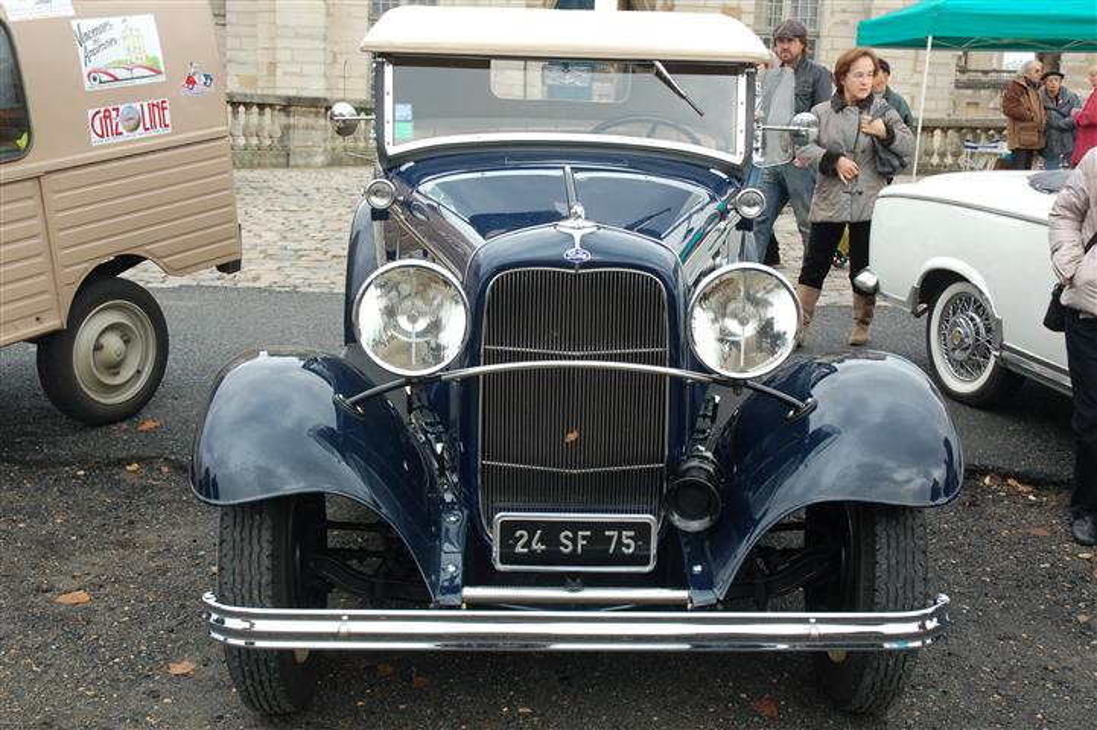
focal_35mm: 46
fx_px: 1416
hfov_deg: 42.3
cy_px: 365
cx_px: 548
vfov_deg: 28.9
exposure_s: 1/125
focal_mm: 31
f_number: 5.6
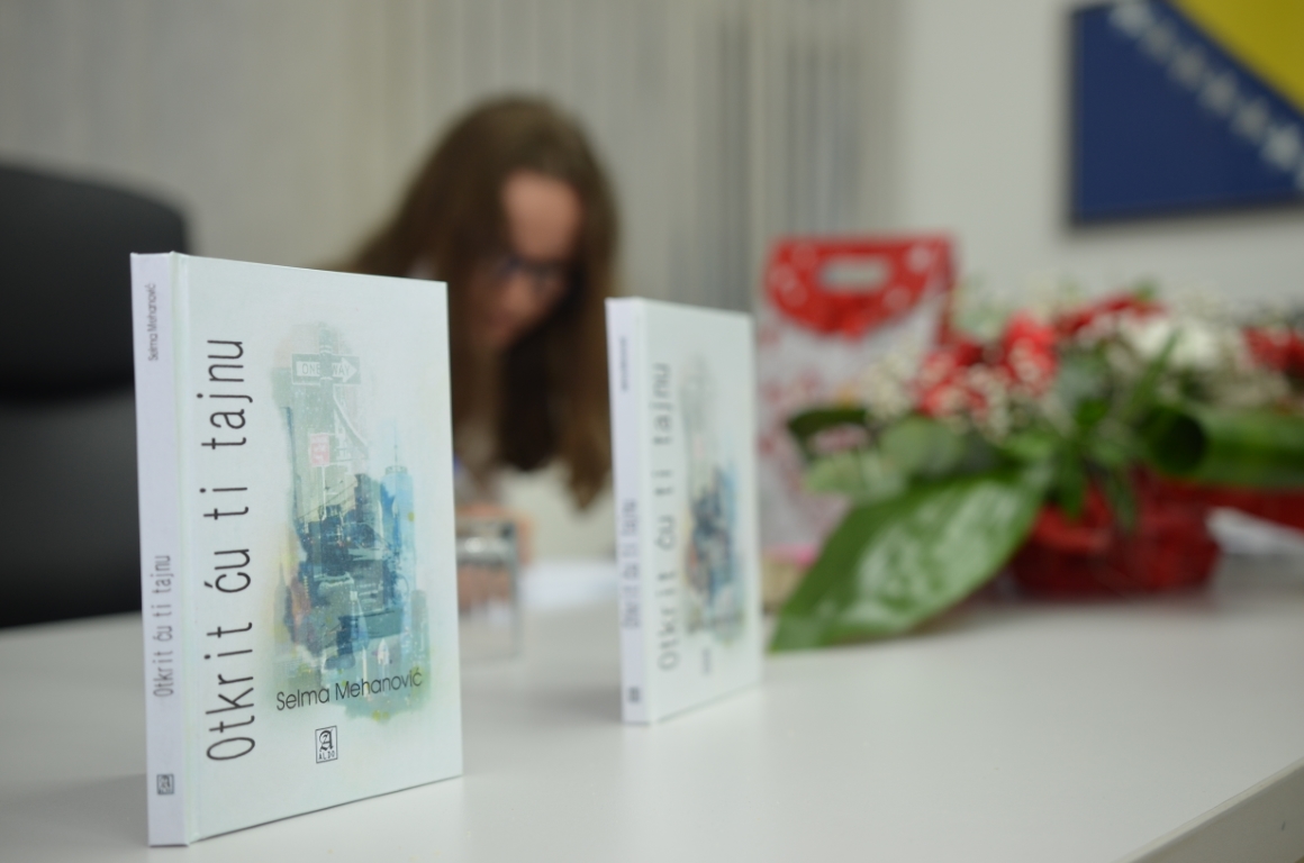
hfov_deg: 43.7
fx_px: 1626
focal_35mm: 45
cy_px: 432
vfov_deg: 29.7
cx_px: 652
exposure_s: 1/100
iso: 250
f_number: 2
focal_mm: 30
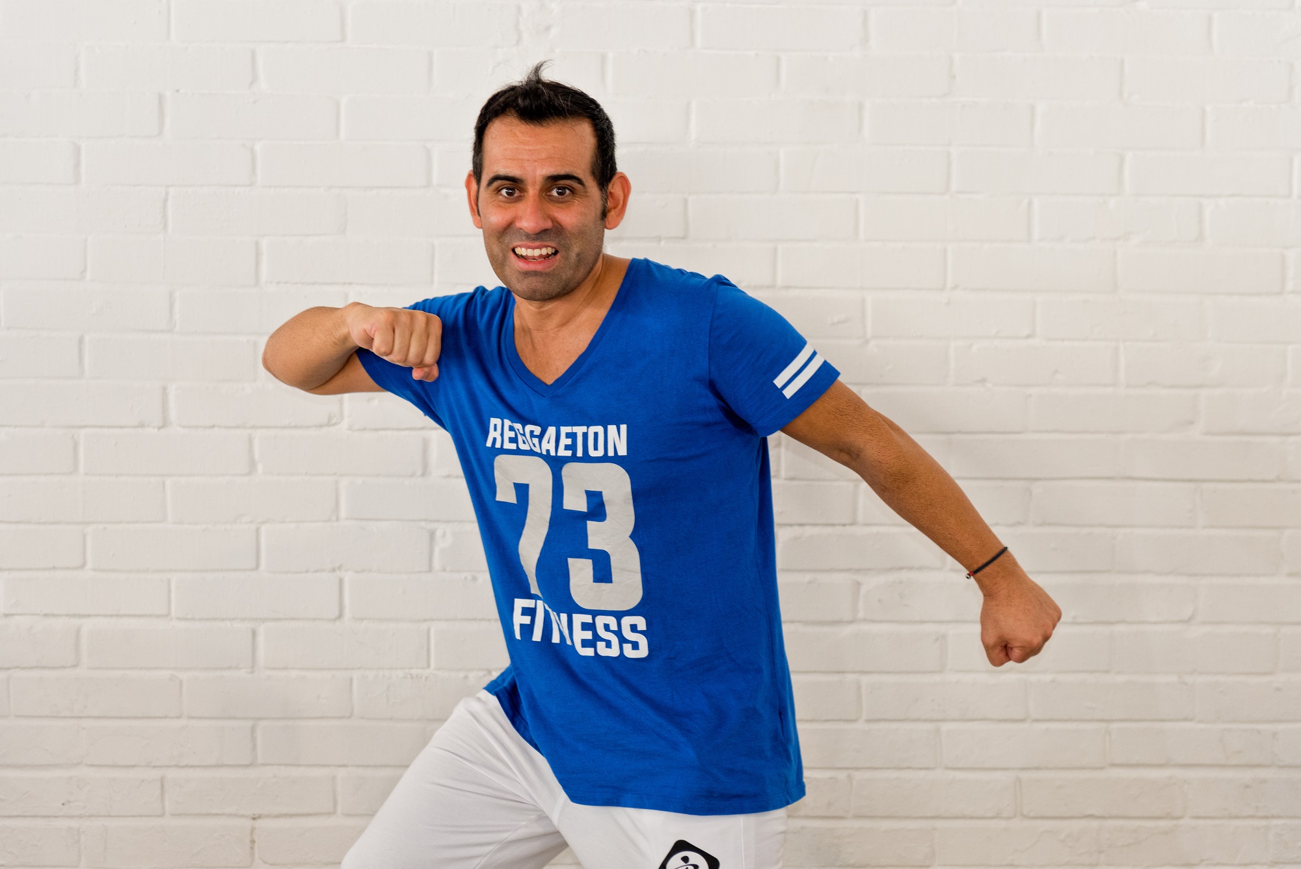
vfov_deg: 21.9
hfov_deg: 32.4
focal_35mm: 62
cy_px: 434
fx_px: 2241
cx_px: 650
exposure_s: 1/125
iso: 800
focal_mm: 62
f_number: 3.2
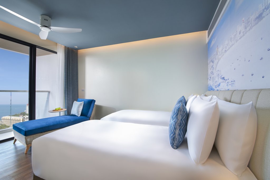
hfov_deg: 96.7
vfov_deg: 73.8
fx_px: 120
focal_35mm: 16
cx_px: 135
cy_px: 90
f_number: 10
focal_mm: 16
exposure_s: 1/5
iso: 50
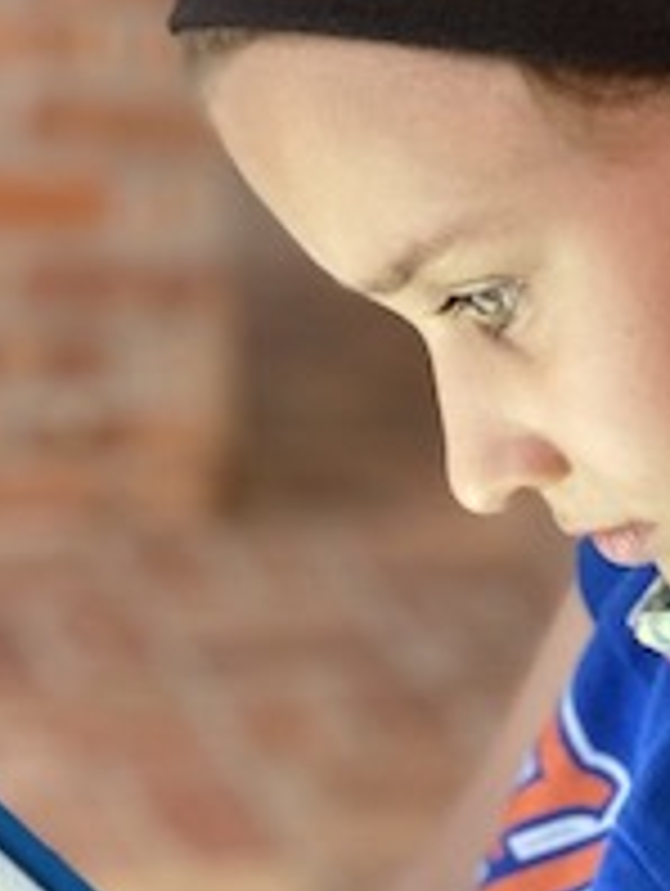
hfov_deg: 11.3
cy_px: 886
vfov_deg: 14.8
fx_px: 3373
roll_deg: -3.4
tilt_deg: -21.6
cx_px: 465
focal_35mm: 131
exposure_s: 1/40
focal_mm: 6
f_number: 2
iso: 400
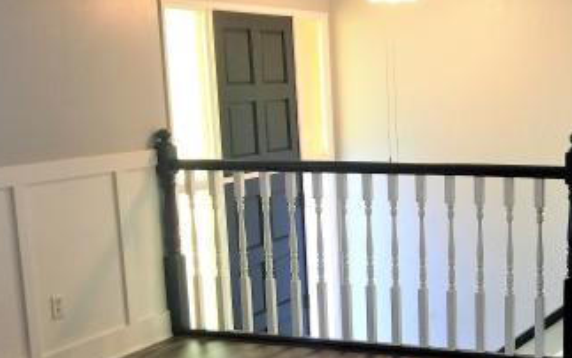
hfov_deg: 32.1
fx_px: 951
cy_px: 252
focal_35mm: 61
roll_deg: +0.0
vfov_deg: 21.2
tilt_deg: -9.7
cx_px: 499
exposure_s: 1/30
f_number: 2.2
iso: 40
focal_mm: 4.15
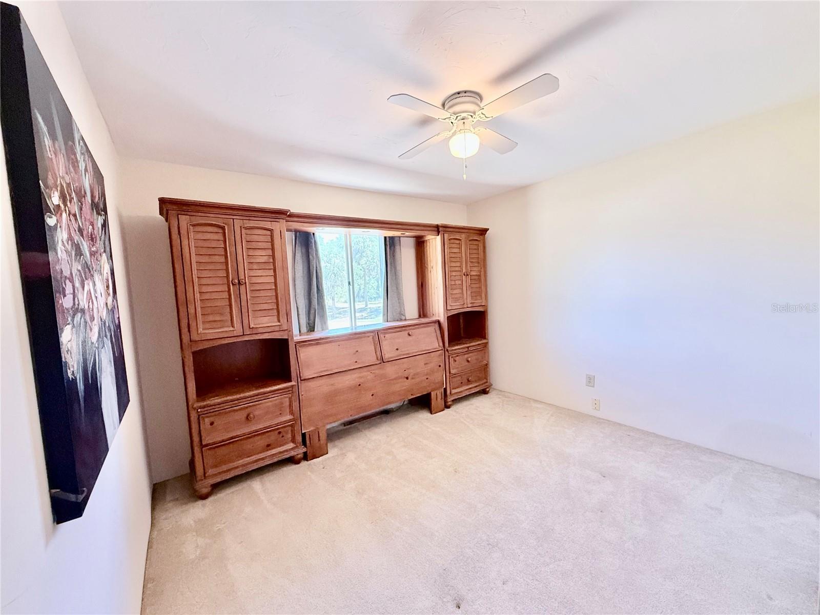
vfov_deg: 85.7
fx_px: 332
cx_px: 410
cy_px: 308
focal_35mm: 14
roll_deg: +2.8
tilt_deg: -3.8
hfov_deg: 102.1
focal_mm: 2.22
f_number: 2.2
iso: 500
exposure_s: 1/120
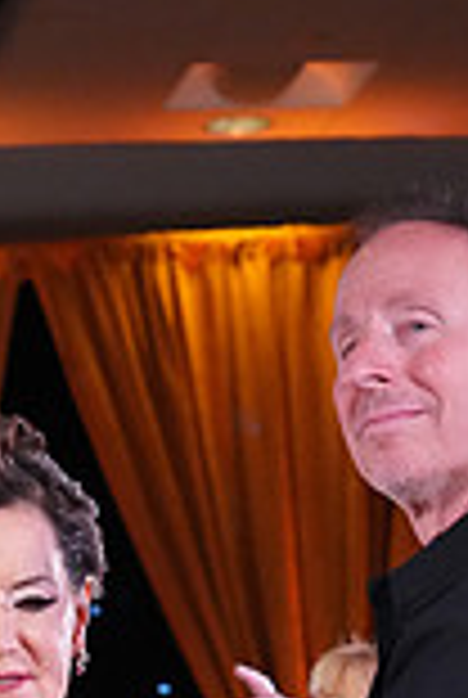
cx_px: 277
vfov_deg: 8.2
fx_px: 4717
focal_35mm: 243
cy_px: 1225
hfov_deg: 5.7
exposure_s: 1/400
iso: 8000
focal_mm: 65
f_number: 5
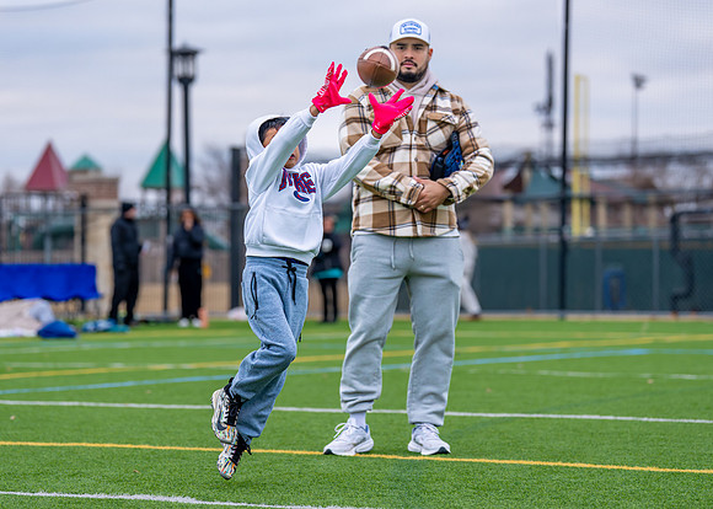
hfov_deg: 16.2
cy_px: 262
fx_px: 2511
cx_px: 316
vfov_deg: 11.6
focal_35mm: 124
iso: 1250
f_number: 2.8
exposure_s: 1/1250
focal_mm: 106
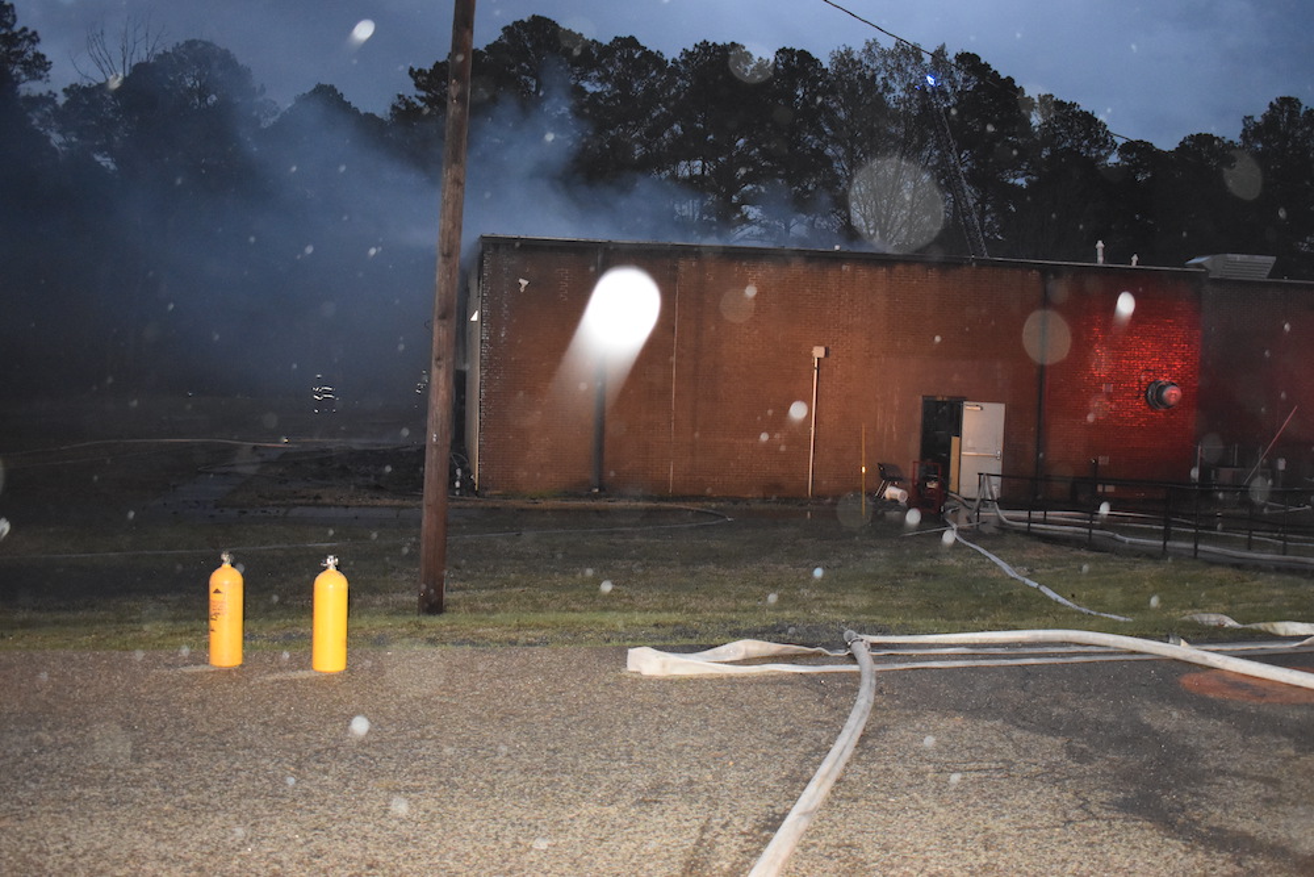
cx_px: 657
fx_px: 1314
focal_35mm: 36
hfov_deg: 53.1
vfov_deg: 36.9
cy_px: 438
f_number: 4
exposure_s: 1/60
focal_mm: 24
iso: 3600
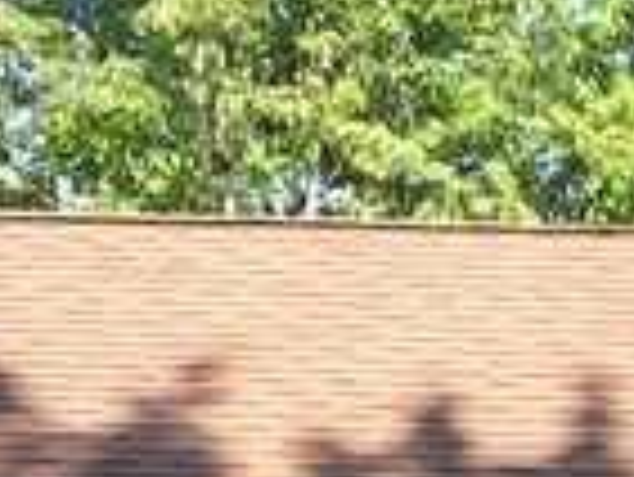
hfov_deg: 9.2
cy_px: 1256
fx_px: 3849
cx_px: 967
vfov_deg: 6.6
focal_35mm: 210
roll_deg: -0.8
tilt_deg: +3.6
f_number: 2.2
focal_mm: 4.15
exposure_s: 1/281
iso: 25
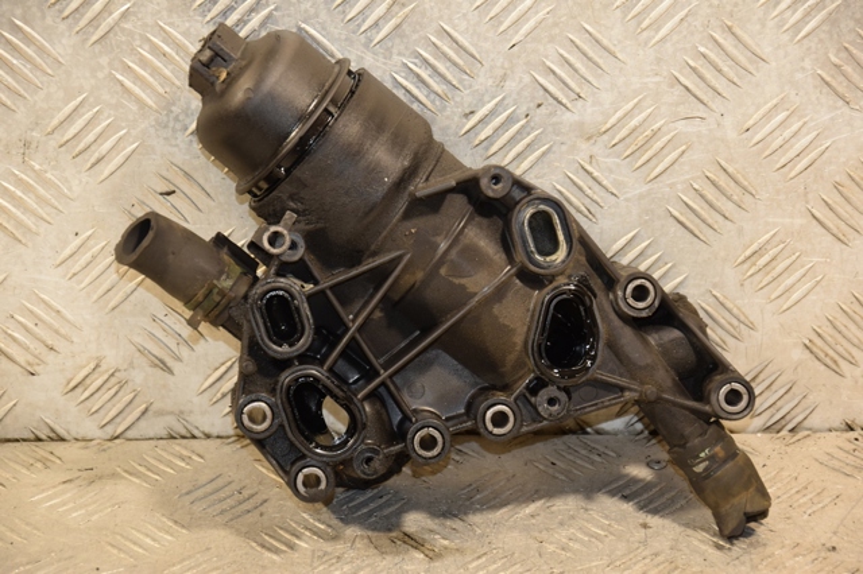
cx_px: 432
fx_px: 3055
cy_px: 287
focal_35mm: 128
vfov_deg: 10.7
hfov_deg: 16.1
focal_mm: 85
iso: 800
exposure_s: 1/80
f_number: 5.6
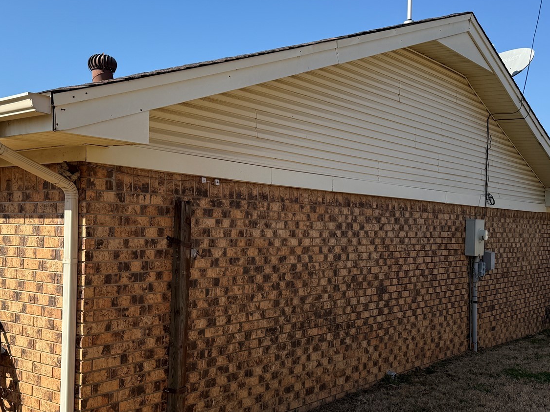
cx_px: 249
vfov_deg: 35.1
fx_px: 651
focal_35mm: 41
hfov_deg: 45.7
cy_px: 228
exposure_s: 1/3425
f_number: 1.78
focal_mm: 6.76
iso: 80
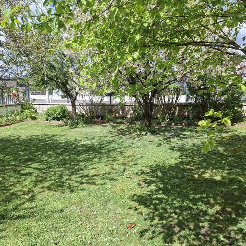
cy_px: 123
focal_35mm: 28
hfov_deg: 57.2
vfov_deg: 57.3
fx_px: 225
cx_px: 132
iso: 50
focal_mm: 5.54
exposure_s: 1/806
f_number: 1.8
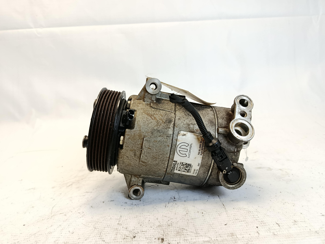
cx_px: 162
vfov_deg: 56.8
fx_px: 225
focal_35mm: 24
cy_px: 122
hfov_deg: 71.6
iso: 435
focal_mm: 5.24
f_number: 1.7
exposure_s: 1/120
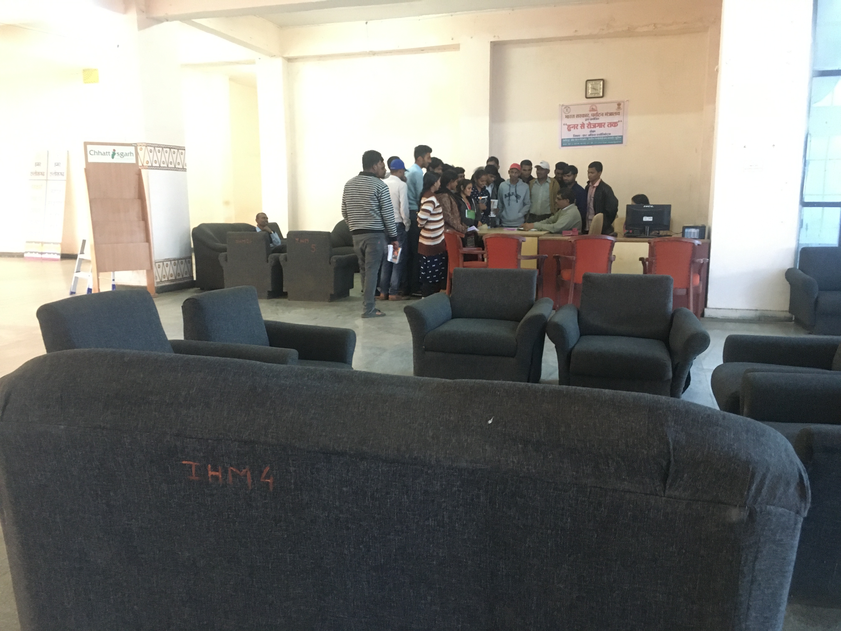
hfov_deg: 61.7
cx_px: 420
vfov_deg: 48.2
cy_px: 316
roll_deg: +0.5
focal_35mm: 29
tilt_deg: -8.6
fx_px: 705
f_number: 2.2
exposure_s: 1/17
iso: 500
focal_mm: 4.15
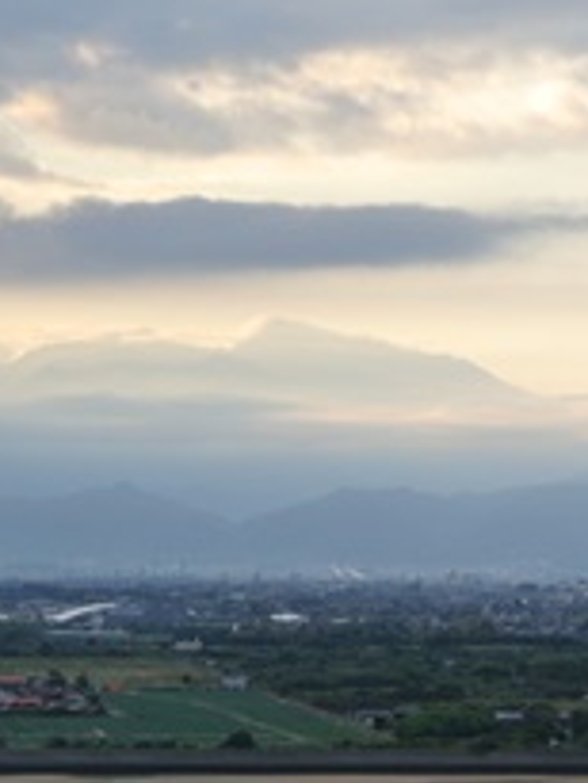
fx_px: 3235
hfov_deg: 10.3
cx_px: 611
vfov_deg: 13.8
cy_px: 416
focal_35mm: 143
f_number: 4.8
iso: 100
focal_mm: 18.9
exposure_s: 1/125
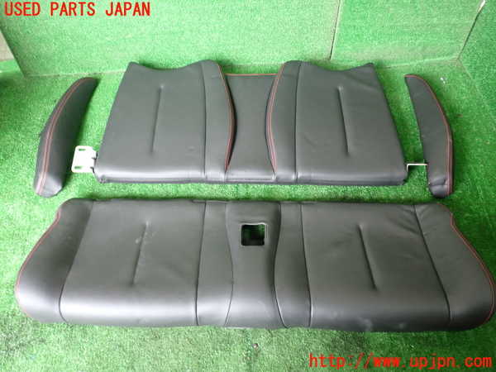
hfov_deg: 60.0
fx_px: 430
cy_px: 186
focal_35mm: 30
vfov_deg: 46.8
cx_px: 248
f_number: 2.3
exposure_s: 1/40
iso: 500
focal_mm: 5.4
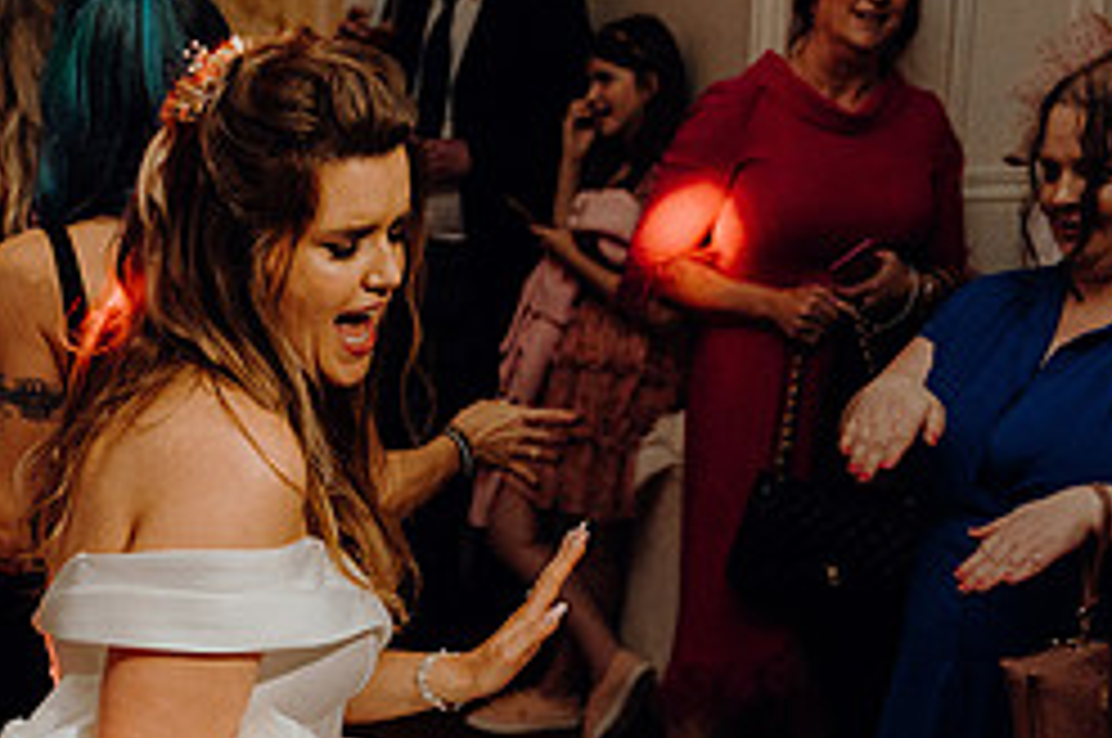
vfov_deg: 16.8
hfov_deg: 25.0
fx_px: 2468
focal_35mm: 80
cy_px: 632
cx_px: 216
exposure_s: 1/160
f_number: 3.5
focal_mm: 34
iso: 2500
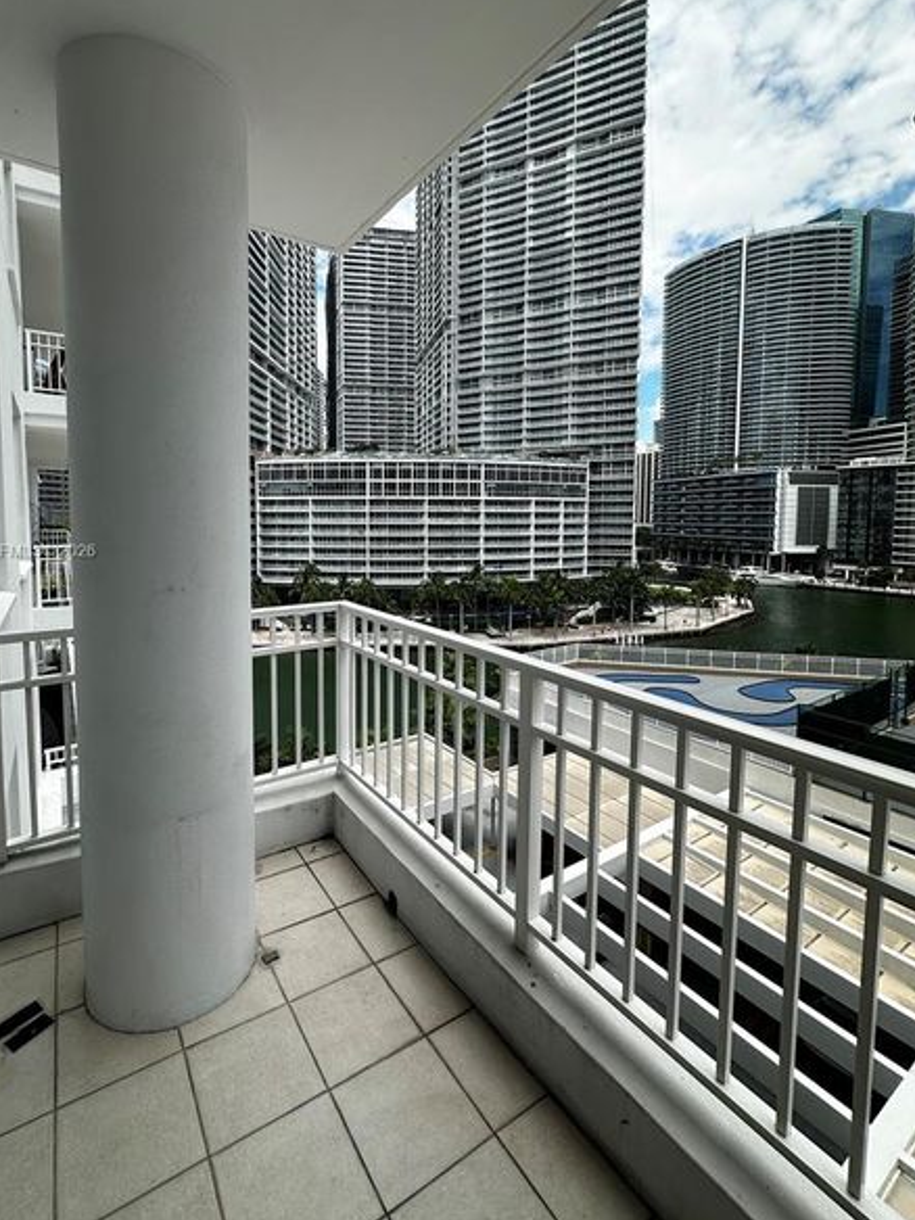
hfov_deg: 77.8
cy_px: 553
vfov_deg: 94.2
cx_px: 403
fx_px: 564
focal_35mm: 16
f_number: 2.2
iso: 40
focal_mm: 2.22
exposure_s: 1/1473
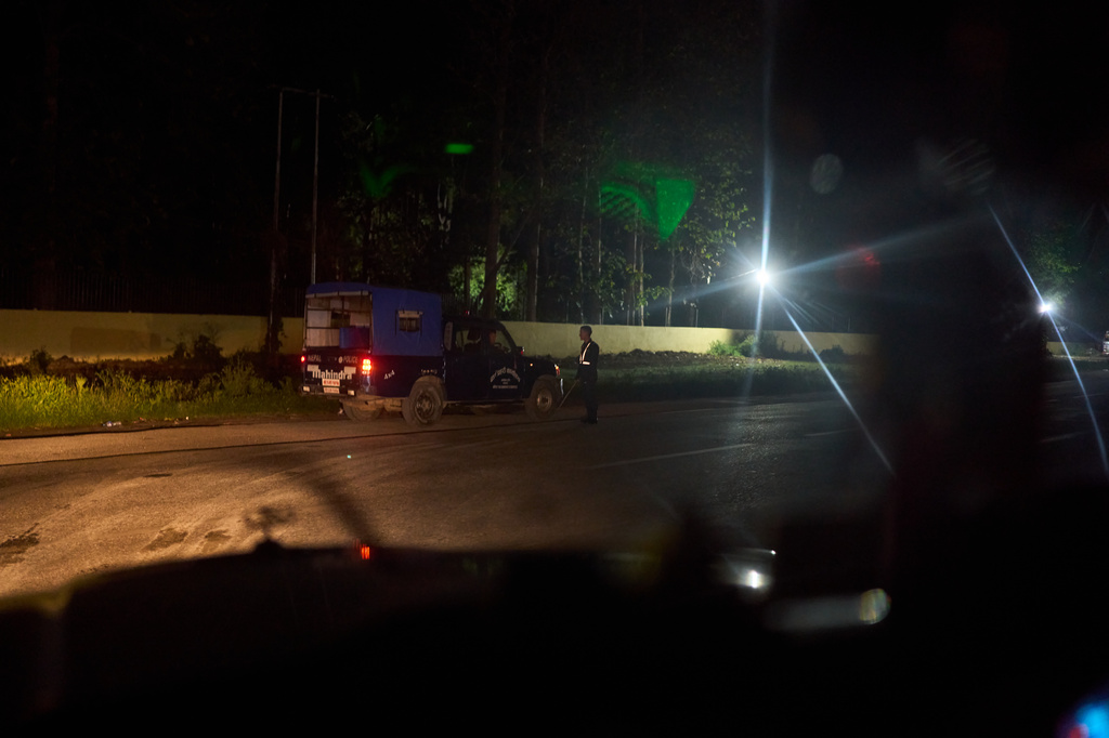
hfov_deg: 54.4
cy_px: 369
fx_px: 1078
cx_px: 554
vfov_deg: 37.8
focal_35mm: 35
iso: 2500
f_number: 1.4
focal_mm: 35
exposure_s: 1/50
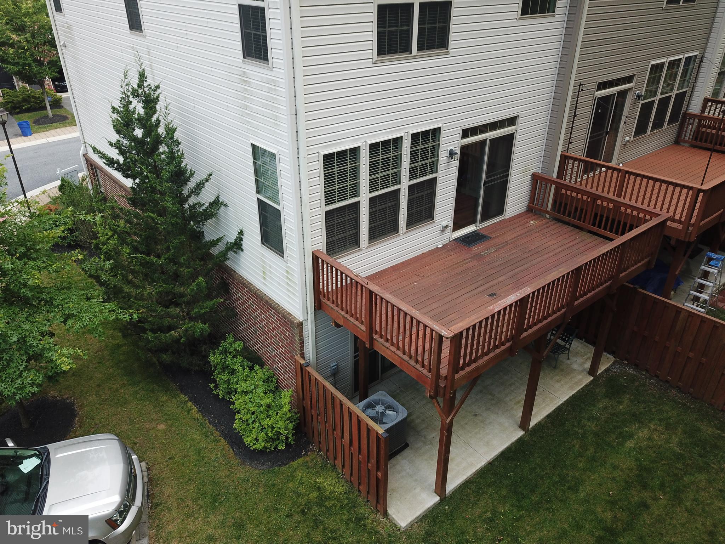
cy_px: 272
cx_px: 362
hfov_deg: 67.3
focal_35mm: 26
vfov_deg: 53.1
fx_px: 545
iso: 100
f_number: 2.2
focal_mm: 4.73
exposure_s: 1/436
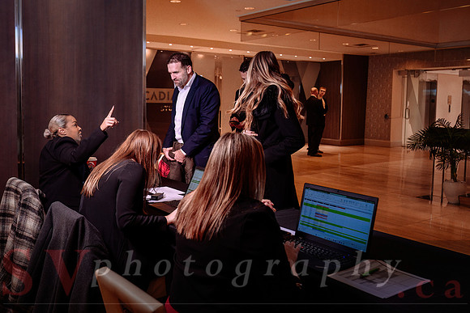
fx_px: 458
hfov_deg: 54.0
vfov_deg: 37.7
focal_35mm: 35
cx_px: 191
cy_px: 127
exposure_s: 1/80
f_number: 3.5
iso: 800
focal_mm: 29.5
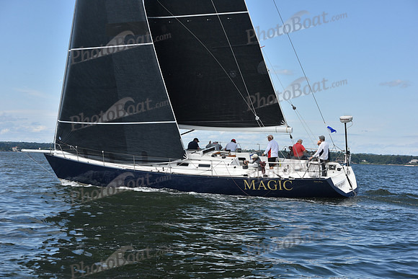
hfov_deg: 28.8
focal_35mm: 70
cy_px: 140
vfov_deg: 19.5
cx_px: 209
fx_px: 813
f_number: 8
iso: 320
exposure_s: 1/1000
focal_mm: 70
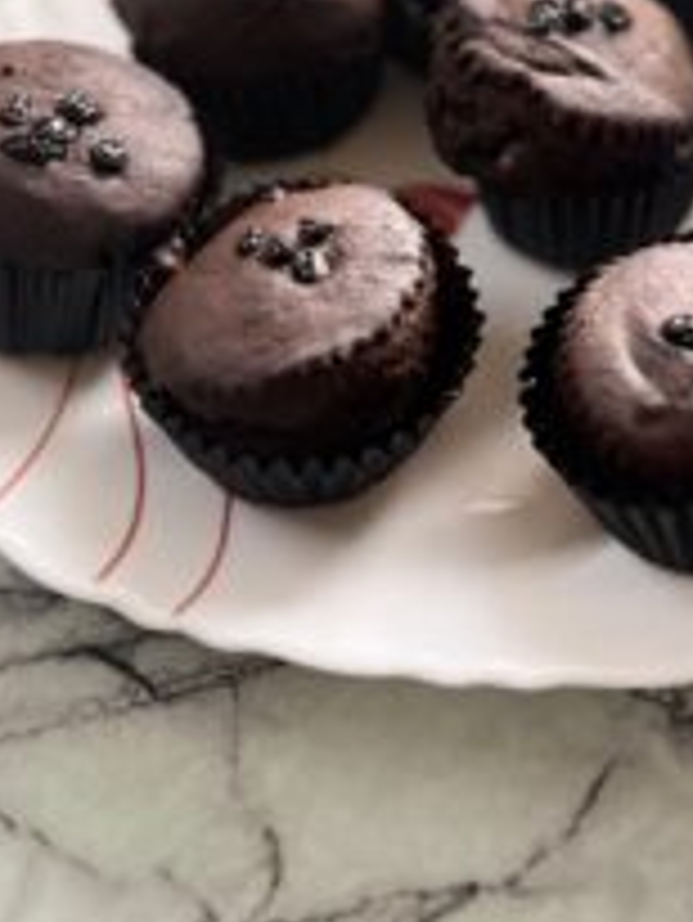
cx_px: 580
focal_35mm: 47
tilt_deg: -45.0
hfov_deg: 30.0
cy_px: 130
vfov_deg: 38.2
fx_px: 1253
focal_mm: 5.1
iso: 125
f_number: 1.6
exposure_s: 1/100
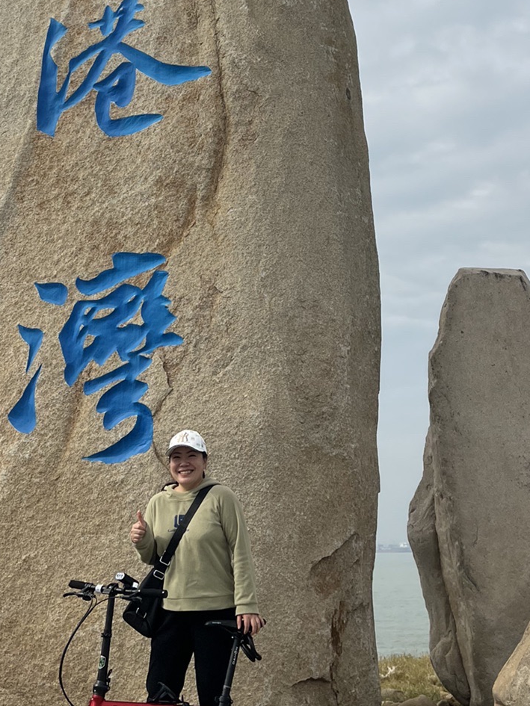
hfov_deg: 26.6
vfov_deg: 34.3
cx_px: 259
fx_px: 1123
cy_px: 186
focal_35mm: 55
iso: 50
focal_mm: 5.7
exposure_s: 1/8000
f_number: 1.5
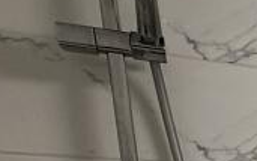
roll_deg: -0.3
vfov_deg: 12.9
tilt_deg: -7.3
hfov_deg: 11.8
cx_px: 754
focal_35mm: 89
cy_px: 314
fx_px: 624
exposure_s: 1/121
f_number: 2.2
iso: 200
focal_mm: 2.22
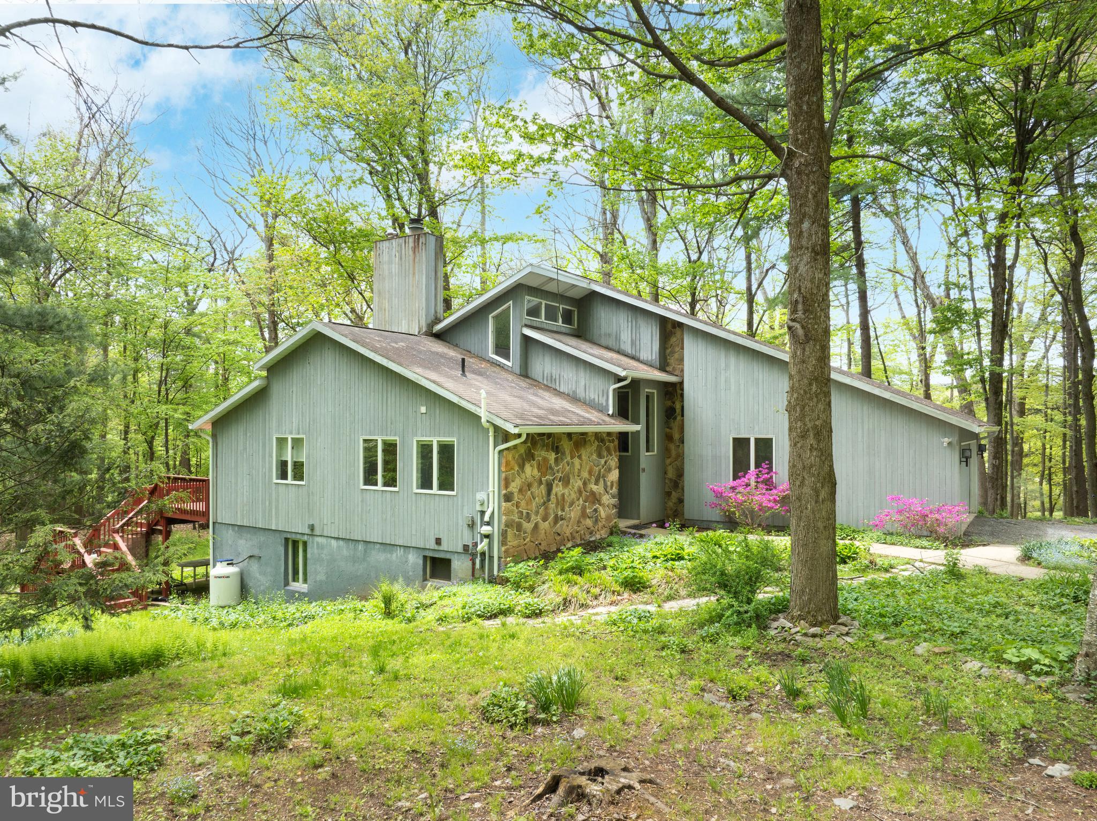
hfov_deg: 71.6
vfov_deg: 56.8
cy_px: 410
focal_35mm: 24
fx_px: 760
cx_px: 548
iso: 100
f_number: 7.1
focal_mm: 12.29
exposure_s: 1/60
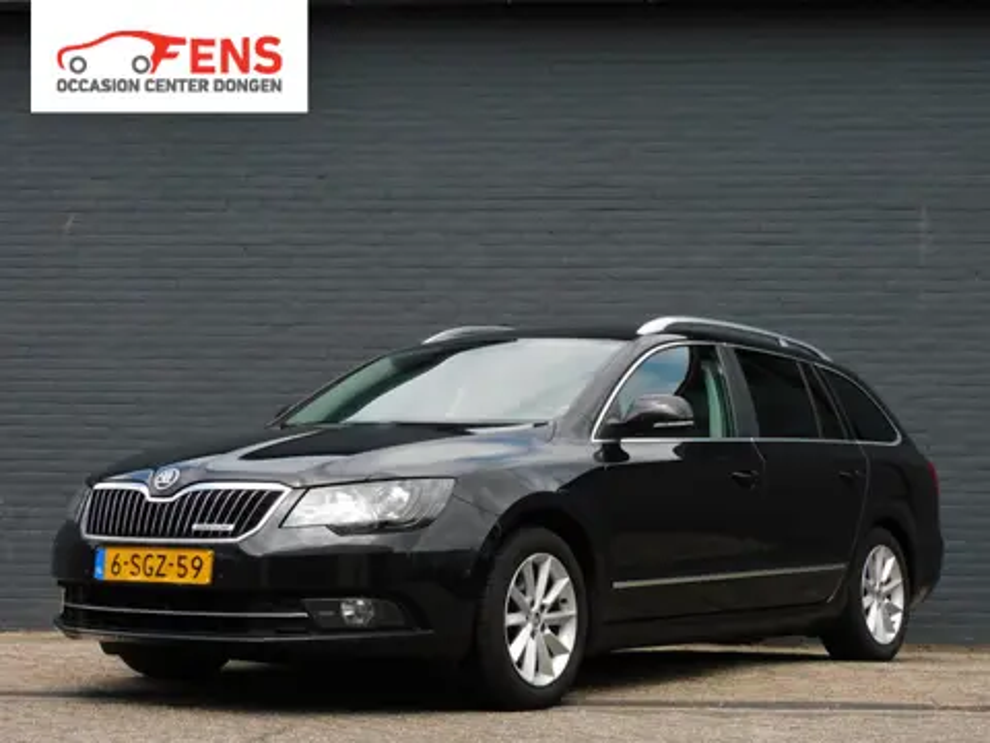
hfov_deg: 27.8
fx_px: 2002
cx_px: 495
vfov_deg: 21.0
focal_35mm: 70
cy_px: 372
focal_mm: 12.5
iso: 125
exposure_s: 1/500
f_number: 4.5
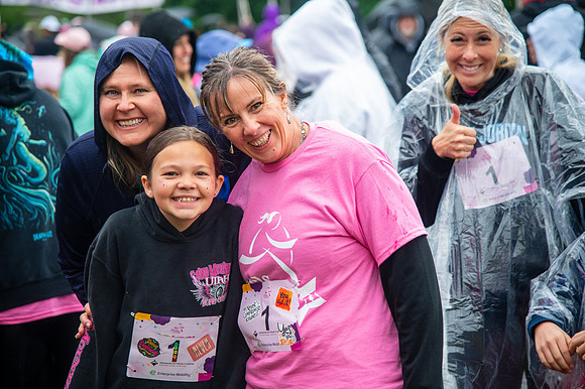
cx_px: 292
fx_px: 1705
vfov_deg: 13.0
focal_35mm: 105
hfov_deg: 19.5
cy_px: 194
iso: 2000
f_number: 4
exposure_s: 1/320
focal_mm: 105
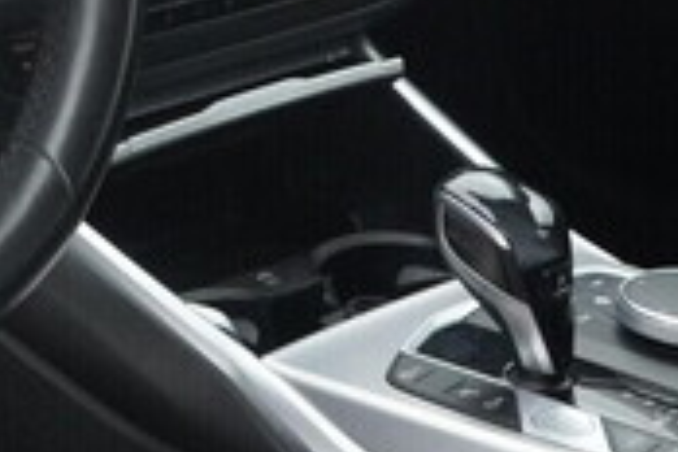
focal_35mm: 114
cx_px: -245
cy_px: -160
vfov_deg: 11.6
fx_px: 2147
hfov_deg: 16.8
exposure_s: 1/250
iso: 4000
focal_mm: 24
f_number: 6.3
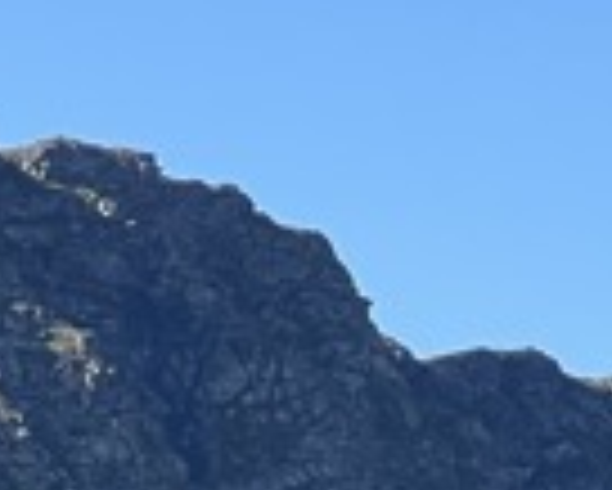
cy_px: 1358
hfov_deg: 3.4
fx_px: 10259
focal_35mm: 566
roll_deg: -1.3
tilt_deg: +0.1
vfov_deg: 2.7
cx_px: 765
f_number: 2.8
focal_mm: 9
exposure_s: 1/438
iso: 32
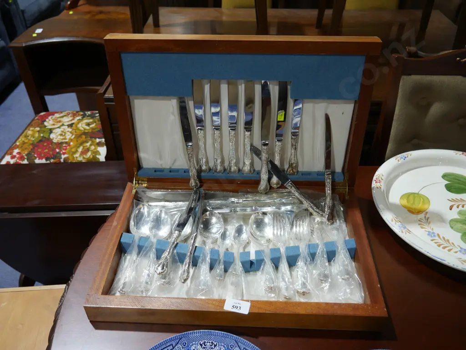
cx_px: 233
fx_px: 404
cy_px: 175
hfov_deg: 59.9
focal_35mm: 30
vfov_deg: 46.8
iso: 250
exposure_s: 1/60
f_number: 3.6
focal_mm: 15
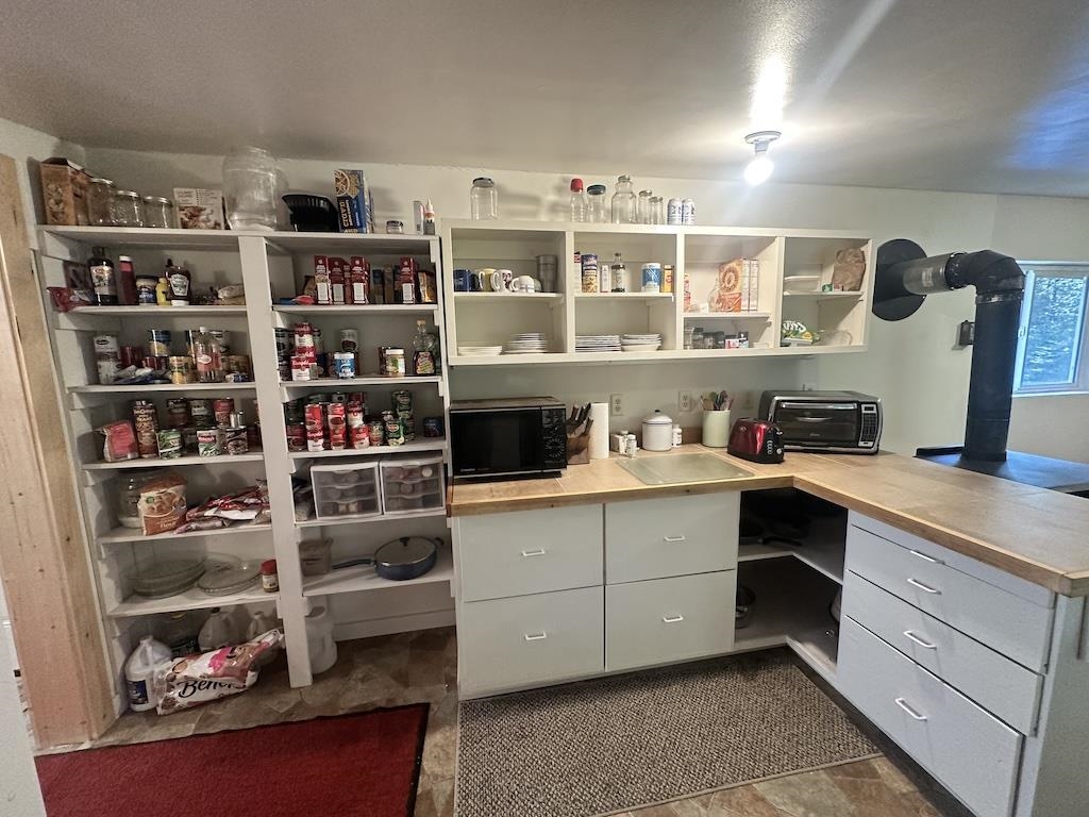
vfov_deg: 85.7
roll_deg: +1.3
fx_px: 440
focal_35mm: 14
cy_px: 408
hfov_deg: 102.1
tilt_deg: -7.1
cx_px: 544
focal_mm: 2.22
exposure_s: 1/60
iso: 320
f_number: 2.2
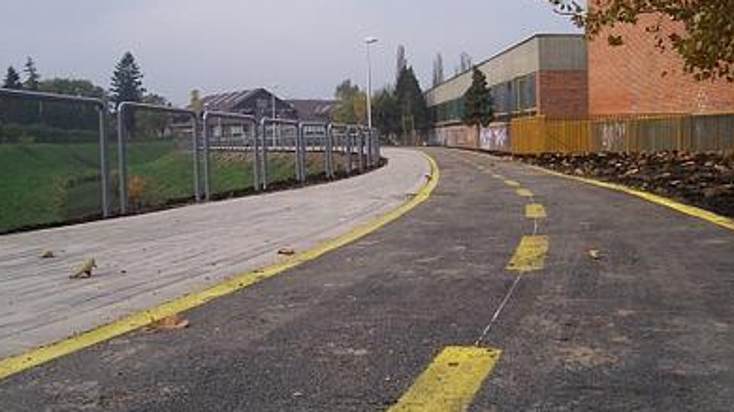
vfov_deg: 31.1
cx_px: 369
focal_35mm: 38
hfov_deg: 52.8
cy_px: 186
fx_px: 739
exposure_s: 1/350
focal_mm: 5.6
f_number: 5.6
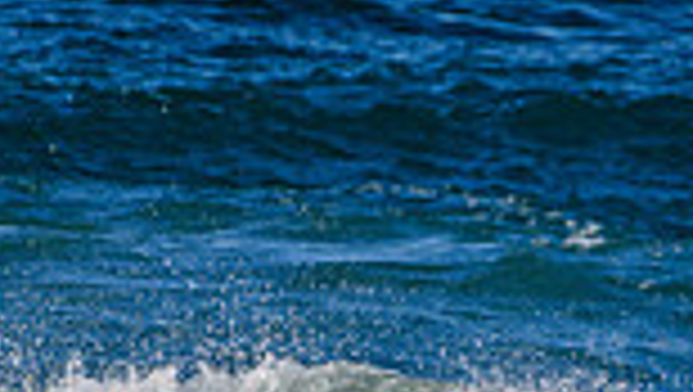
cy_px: 804
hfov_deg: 0.7
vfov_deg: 0.4
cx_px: 608
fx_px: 54356
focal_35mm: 2955
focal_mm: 500
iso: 280
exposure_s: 1/2000
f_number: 5.6
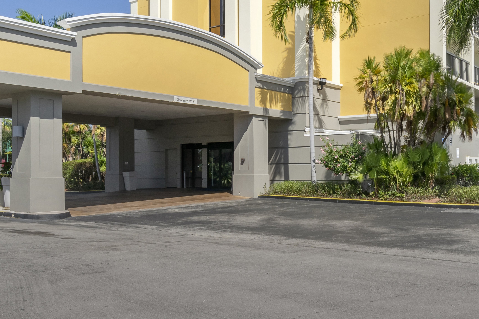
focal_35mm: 28
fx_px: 373
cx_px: 259
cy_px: 78
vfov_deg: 44.8
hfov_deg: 65.4
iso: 400
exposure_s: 1/1000
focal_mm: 16
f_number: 11
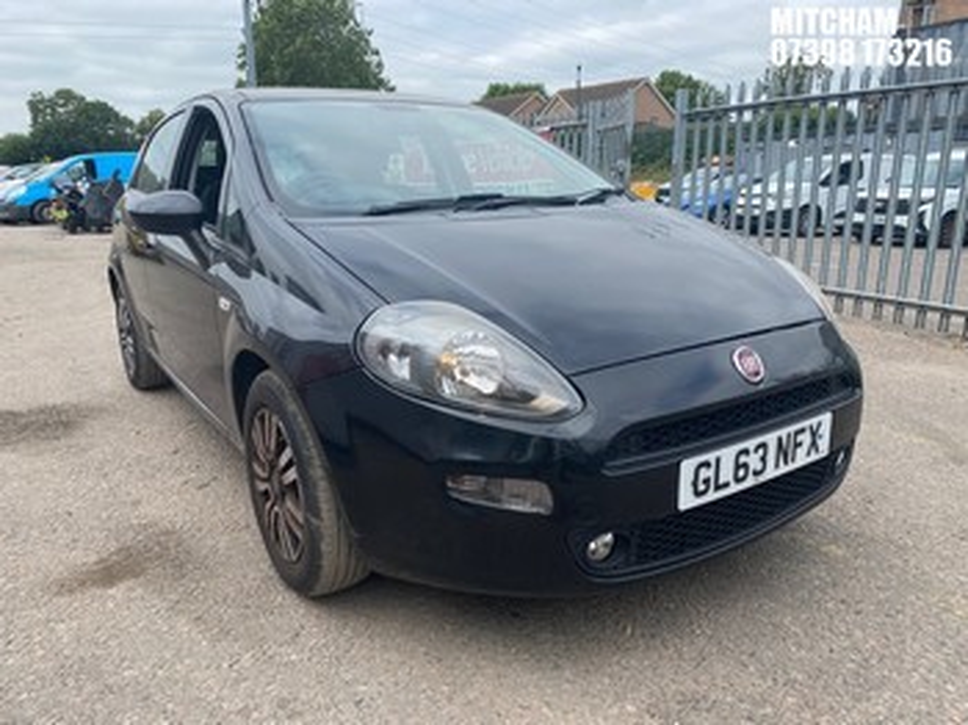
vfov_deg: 53.0
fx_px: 727
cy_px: 362
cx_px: 484
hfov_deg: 67.3
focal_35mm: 26
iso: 32
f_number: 1.8
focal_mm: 4.25
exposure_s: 1/1447
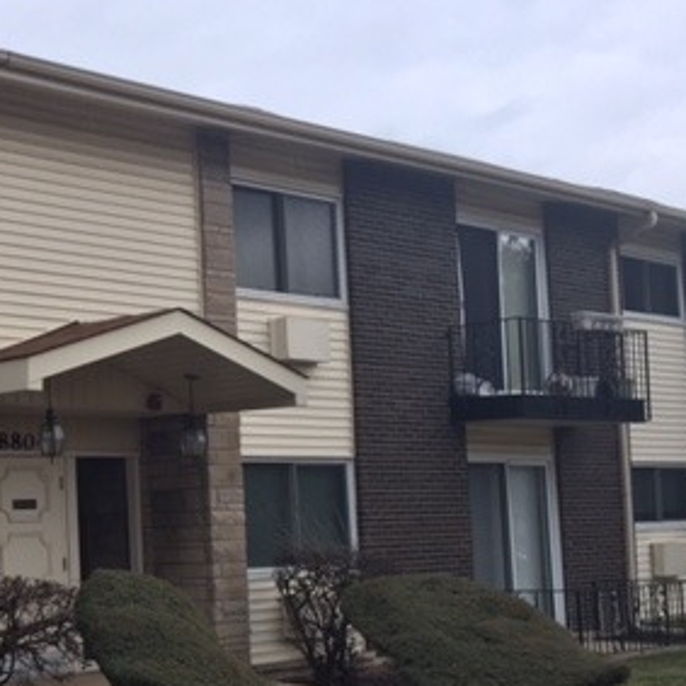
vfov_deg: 29.3
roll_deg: +1.0
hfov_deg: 27.2
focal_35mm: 58
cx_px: -56
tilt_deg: +4.9
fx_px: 1300
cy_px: 480
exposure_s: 1/260
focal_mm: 4.15
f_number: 2.2
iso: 32
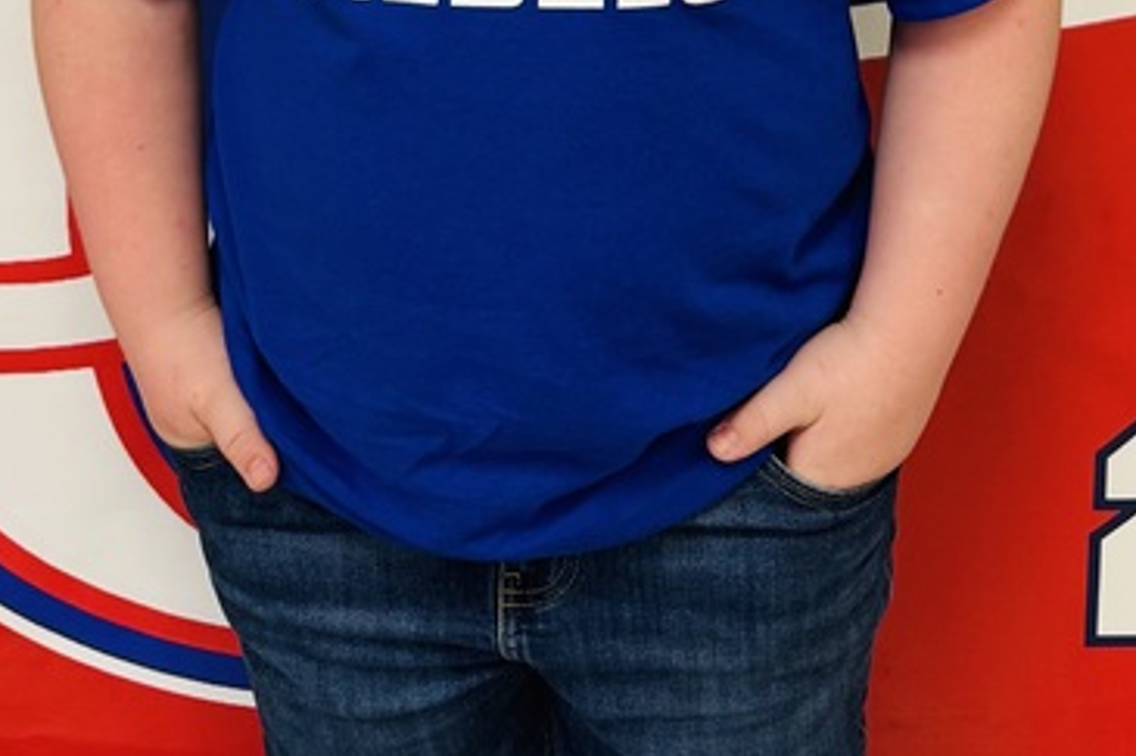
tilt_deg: -4.8
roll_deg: -0.5
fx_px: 2208
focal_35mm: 70
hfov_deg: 28.8
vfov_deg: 16.0
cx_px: 619
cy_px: -663
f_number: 1.78
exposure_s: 1/84
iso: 200
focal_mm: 6.76
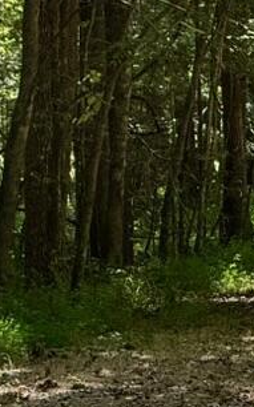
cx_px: 654
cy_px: 138
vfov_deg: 4.9
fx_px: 4723
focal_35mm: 426
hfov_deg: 3.0
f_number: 2.8
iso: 50
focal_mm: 15.66
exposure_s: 1/313
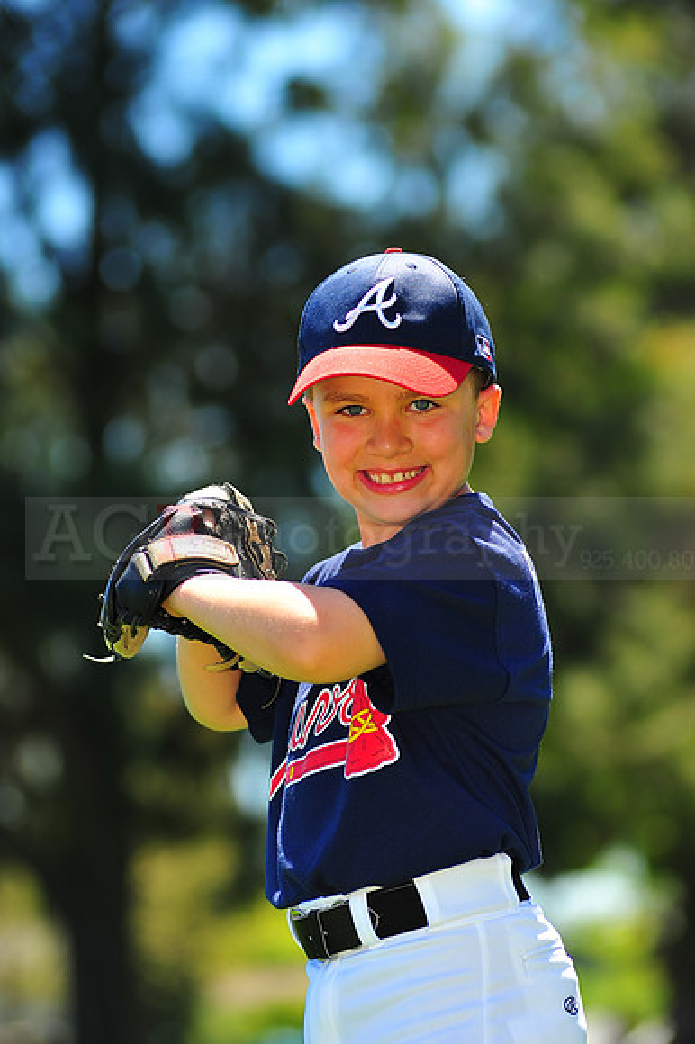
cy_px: 522
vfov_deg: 11.4
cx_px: 348
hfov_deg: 7.6
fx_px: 5218
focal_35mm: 180
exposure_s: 1/500
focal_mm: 180
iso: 200
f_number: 5
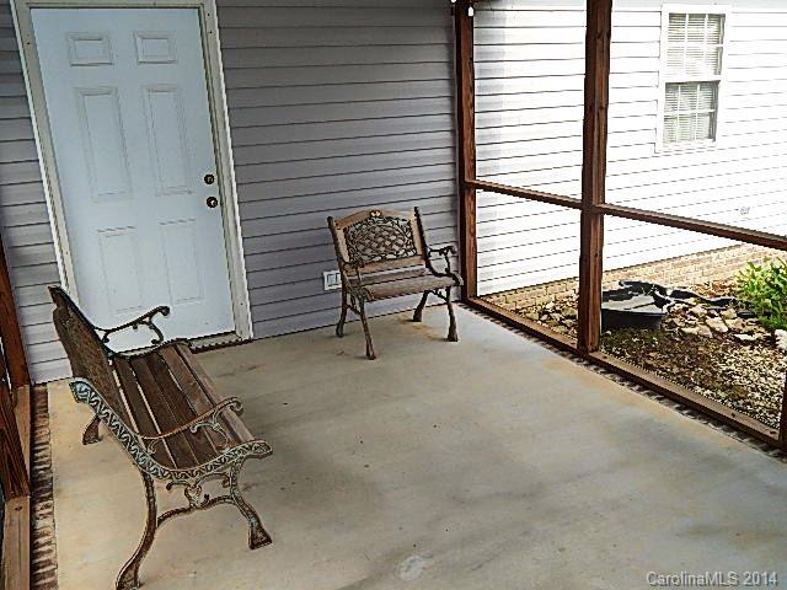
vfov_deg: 45.4
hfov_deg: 58.4
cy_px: 295
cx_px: 394
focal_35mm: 31
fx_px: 705
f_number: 3.2
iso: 125
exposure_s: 1/200
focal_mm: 5.6
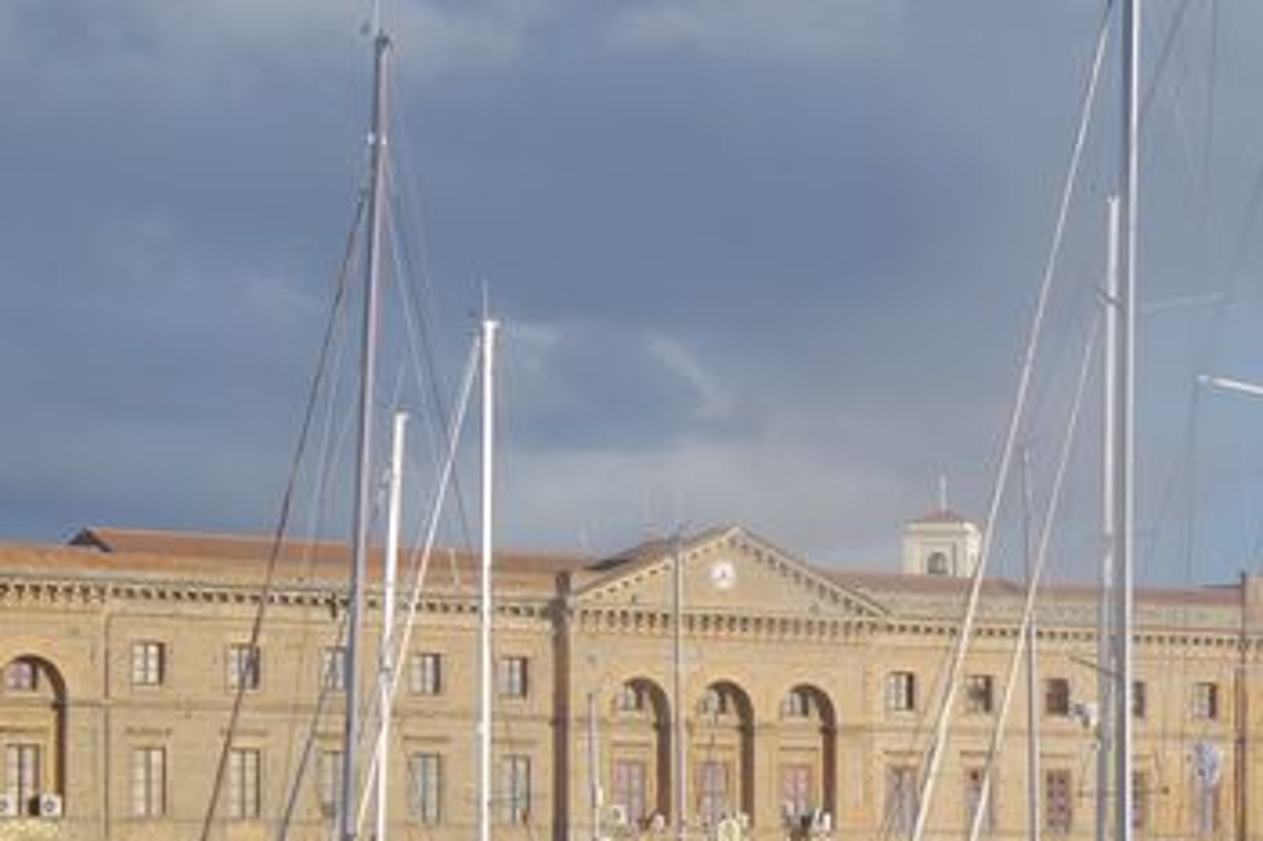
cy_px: 568
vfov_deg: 7.6
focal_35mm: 180
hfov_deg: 11.2
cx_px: 1631
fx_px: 6312
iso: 100
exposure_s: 1/250
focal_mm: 63
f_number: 7.1
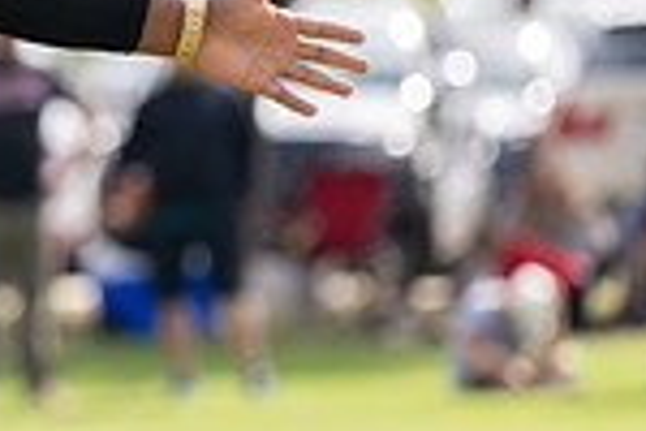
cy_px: 41
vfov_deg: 2.2
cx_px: -211
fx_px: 11286
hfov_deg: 3.3
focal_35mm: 629
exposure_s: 1/1000
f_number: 2.8
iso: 100
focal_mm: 163
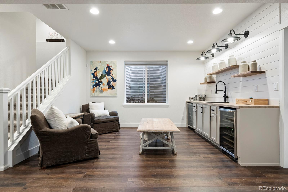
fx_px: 144
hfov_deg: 90.0
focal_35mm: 18
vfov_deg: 67.4
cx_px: 144
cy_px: 96
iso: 640
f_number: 9
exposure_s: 1/2.5
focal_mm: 18
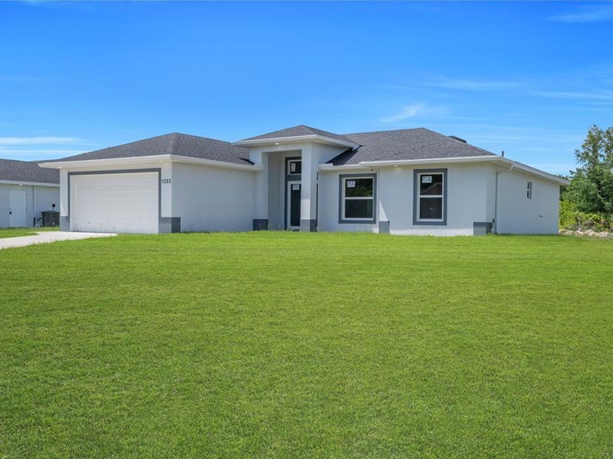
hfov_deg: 55.3
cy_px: 233
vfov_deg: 42.9
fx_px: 584
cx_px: 323
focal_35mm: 33
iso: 100
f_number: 8
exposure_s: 1/320
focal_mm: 20
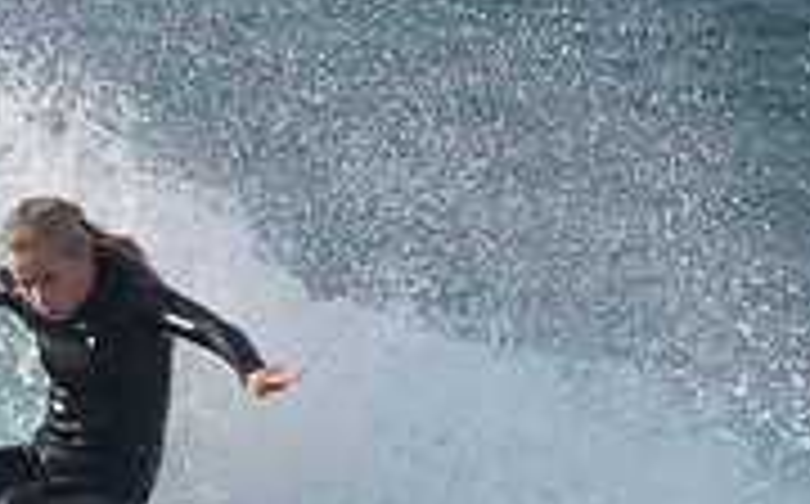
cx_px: -50
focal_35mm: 2465
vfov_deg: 0.5
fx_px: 54347
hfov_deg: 0.9
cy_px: 740
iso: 450
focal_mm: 500
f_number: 5.6
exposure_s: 1/2000
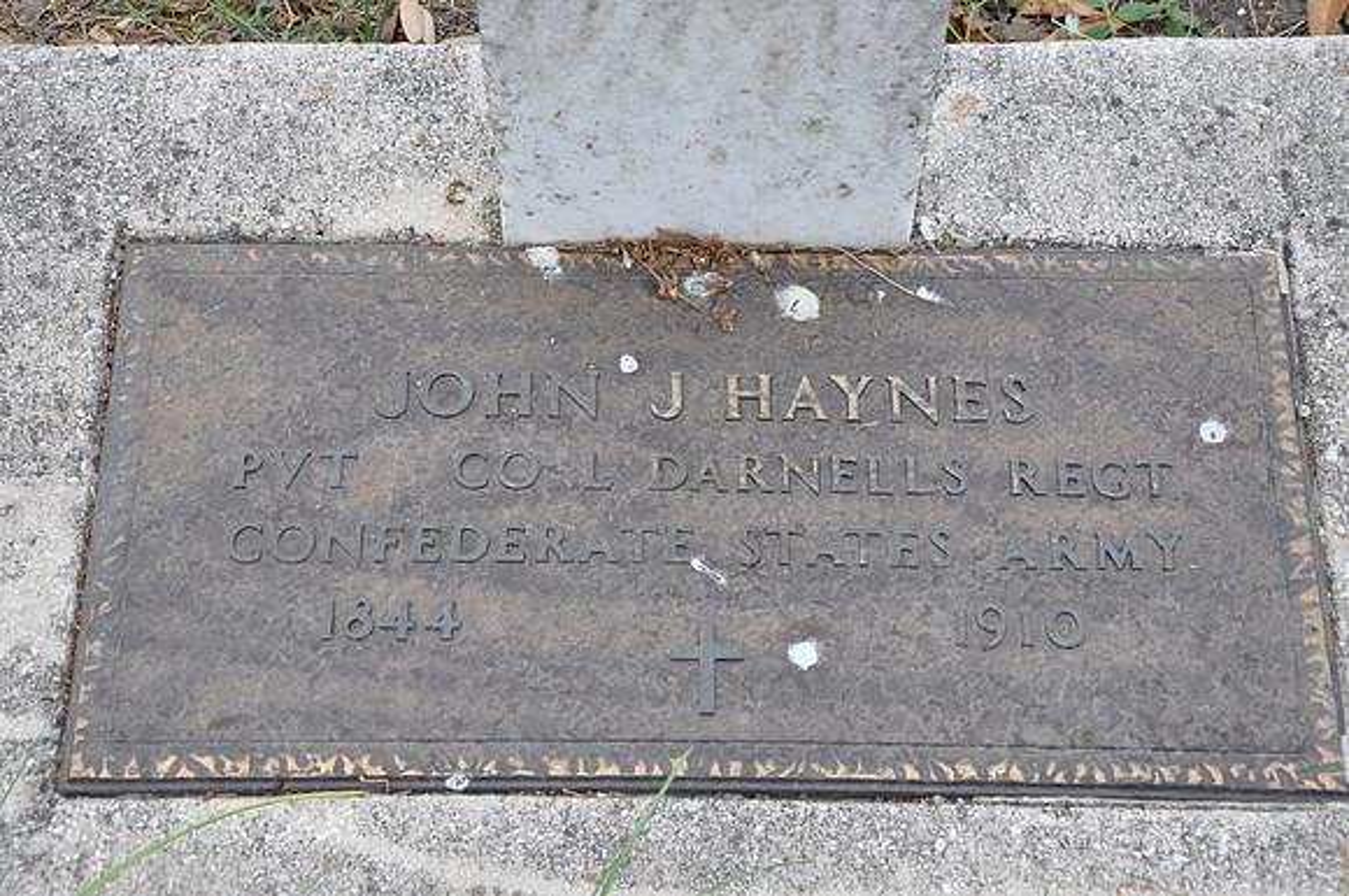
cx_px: 674
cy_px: 448
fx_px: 2526
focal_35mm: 68
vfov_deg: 20.1
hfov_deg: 29.9
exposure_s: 1/200
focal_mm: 45
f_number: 7.1
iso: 200
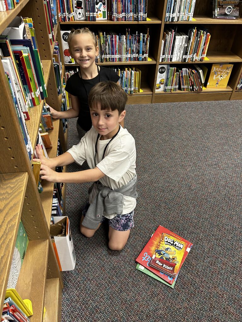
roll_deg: -3.1
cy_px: 161
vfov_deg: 67.3
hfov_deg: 53.1
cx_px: 121
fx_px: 242
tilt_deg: -40.8
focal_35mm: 26
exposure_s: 1/60
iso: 160
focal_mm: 5.7
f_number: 1.5
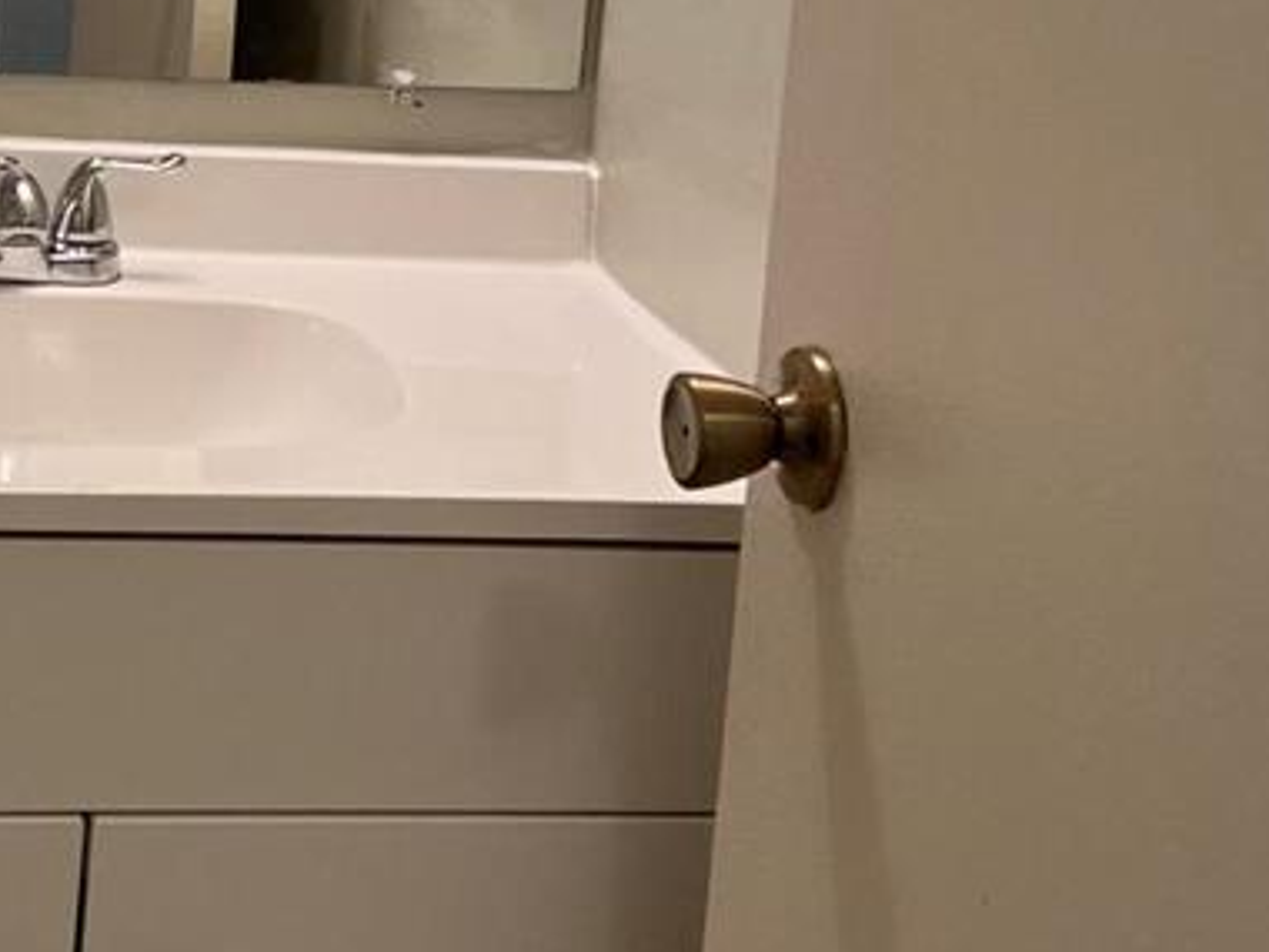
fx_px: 3006
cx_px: 150
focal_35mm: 82
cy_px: -30
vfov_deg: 17.5
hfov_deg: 23.3
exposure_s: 1/120
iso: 100
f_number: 1.5
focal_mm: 5.7
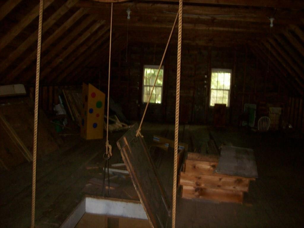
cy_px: 114
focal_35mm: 36
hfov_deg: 51.4
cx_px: 152
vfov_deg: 39.7
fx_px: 316
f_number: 2.7
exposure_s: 1/64
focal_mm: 6
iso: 200
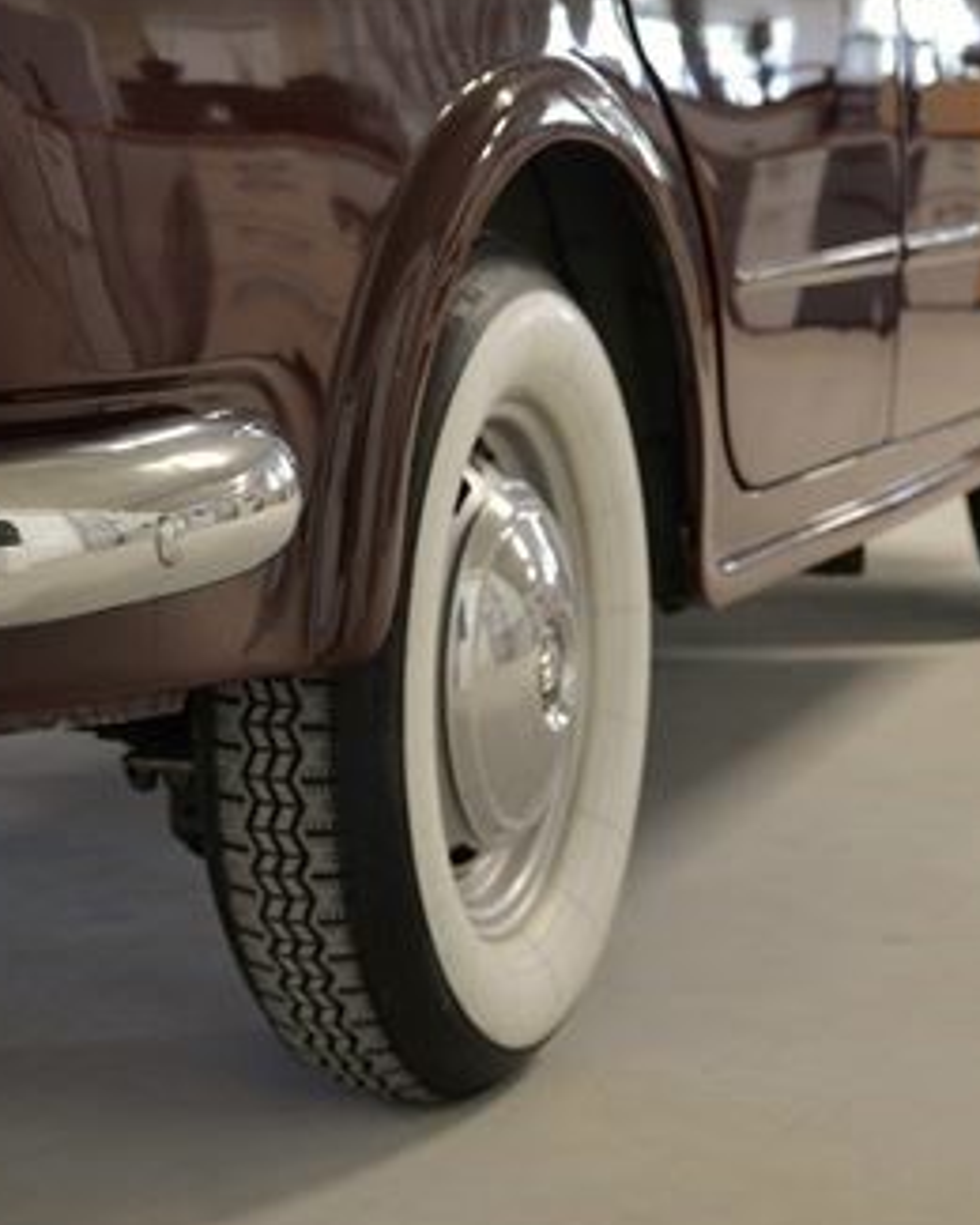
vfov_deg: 20.0
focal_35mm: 94
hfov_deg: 15.9
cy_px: 136
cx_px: -117
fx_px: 3408
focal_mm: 34
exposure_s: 1/30
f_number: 4
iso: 800
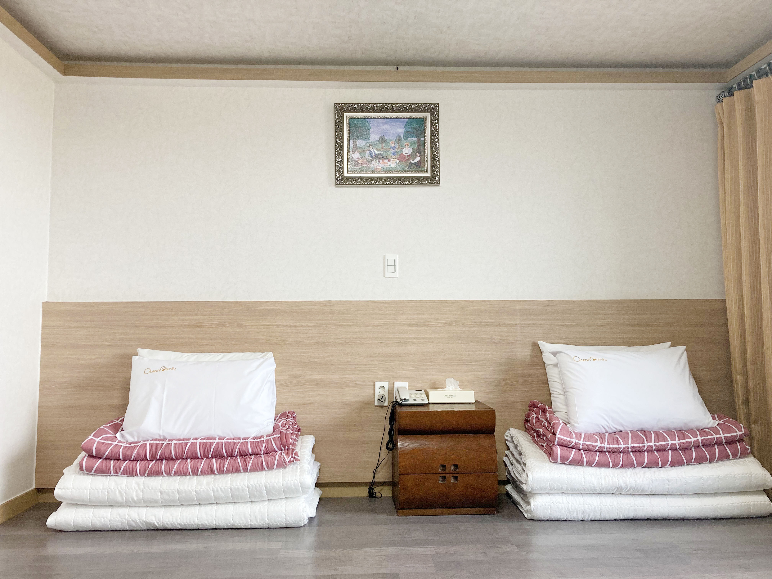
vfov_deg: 49.7
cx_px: 386
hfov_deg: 63.4
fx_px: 624
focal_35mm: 28
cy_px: 290
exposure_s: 1/60
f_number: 1.8
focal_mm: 3.99
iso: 50
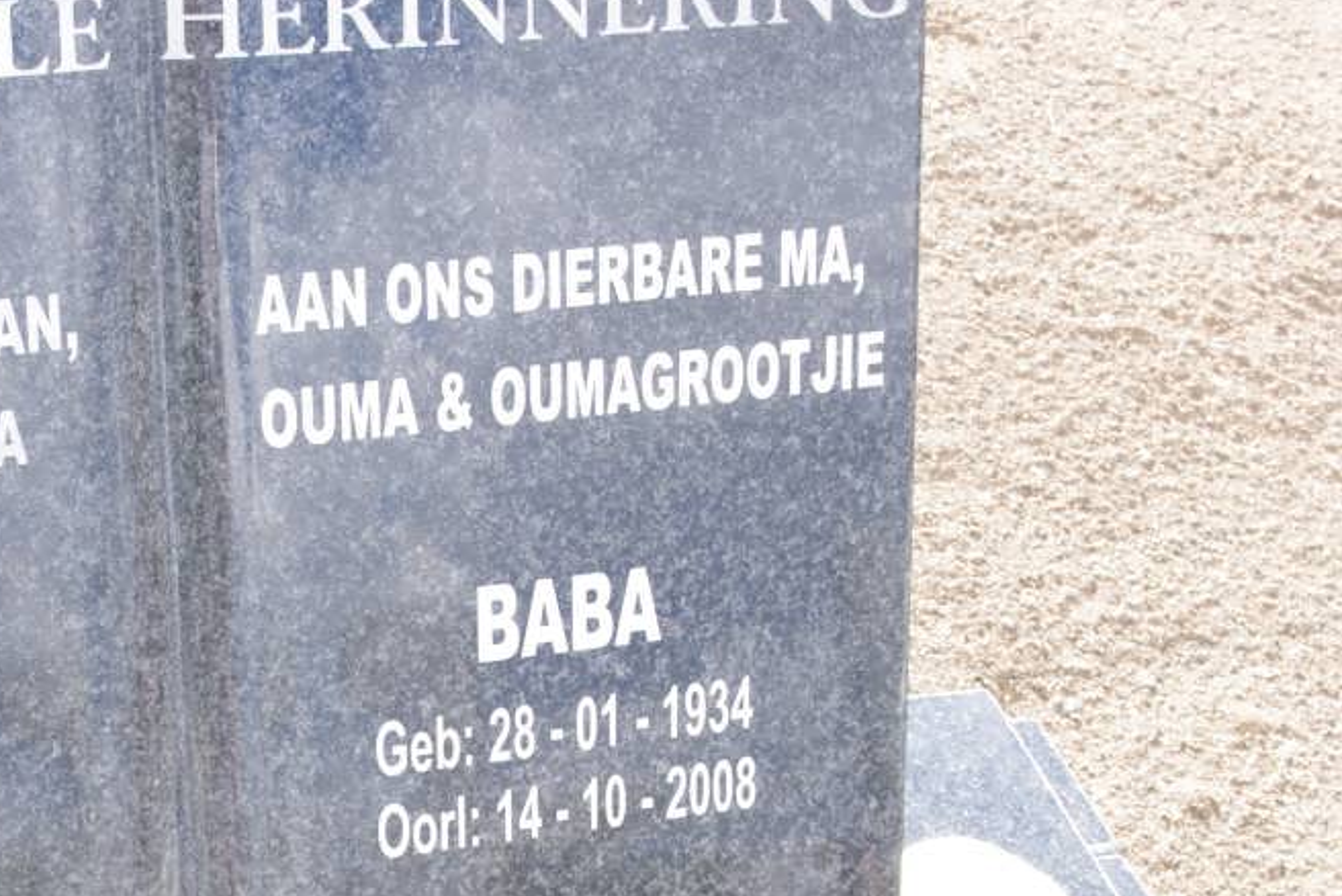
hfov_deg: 23.7
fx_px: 3133
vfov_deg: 16.1
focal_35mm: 84
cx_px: 215
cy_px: 737
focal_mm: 30.63
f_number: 11
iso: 800
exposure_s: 1/125
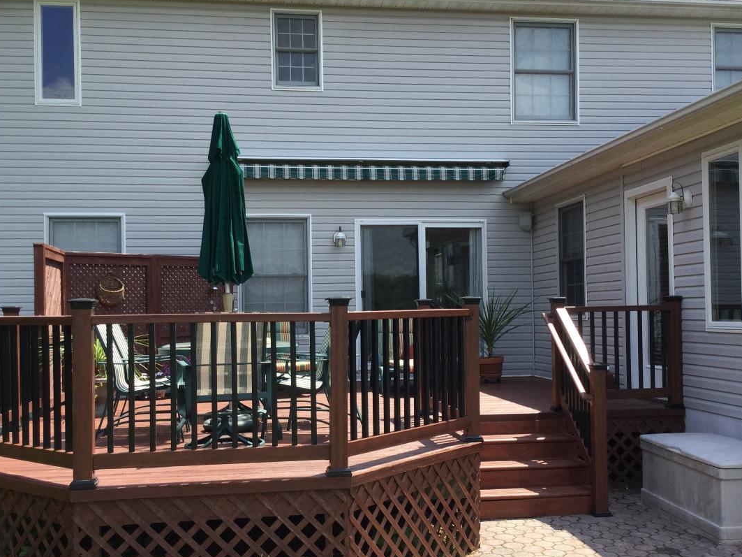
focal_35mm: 42
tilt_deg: +2.3
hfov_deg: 44.8
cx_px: 384
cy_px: 295
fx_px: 900
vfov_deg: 34.3
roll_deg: +0.1
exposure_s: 1/522
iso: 25
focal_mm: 3.3
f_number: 2.4
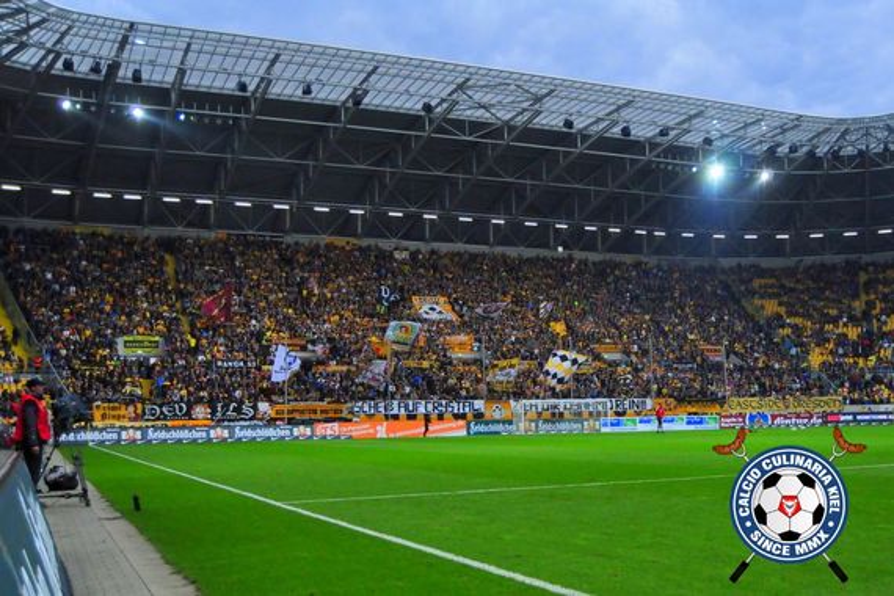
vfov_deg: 40.0
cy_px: 298
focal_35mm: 33
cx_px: 447
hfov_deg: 57.2
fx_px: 819
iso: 2000
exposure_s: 1/1600
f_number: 3.5
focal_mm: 22
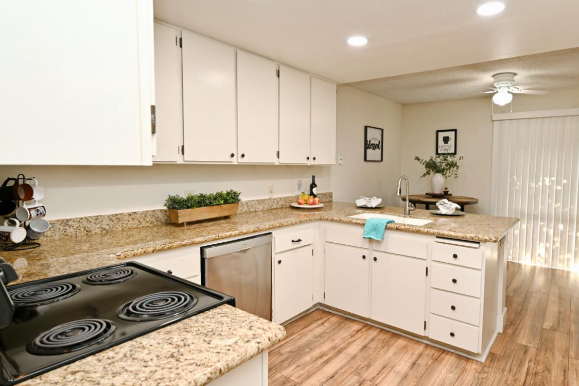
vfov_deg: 60.2
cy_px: 184
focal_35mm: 21
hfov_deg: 81.7
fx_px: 332
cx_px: 330
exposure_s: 1/60
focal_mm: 15.5
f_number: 4
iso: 400
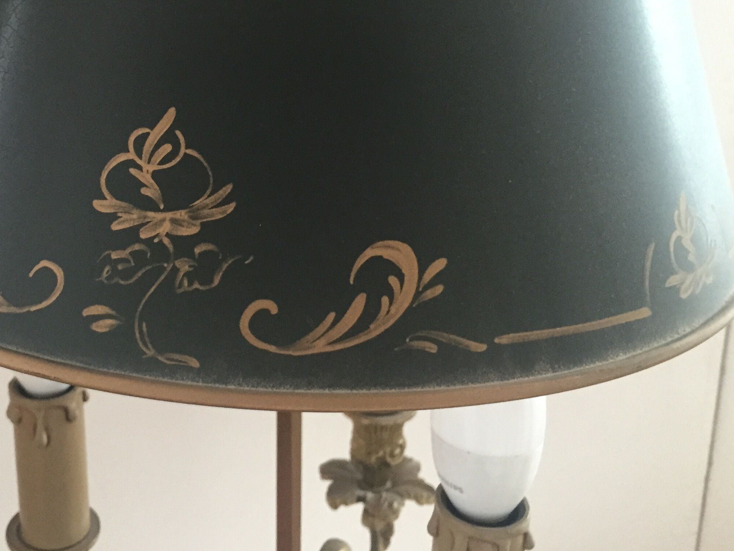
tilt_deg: -15.6
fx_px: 996
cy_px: 143
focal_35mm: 47
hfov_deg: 39.7
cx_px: 217
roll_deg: -0.5
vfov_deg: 30.4
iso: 250
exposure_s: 1/30
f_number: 2.2
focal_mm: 4.15
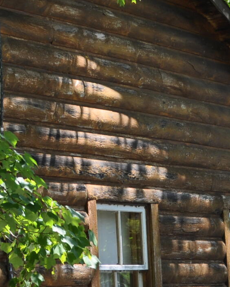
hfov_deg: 8.7
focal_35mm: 173
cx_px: -131
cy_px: 222
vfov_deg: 11.1
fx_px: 1471
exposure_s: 1/125
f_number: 5.6
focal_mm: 29
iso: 200
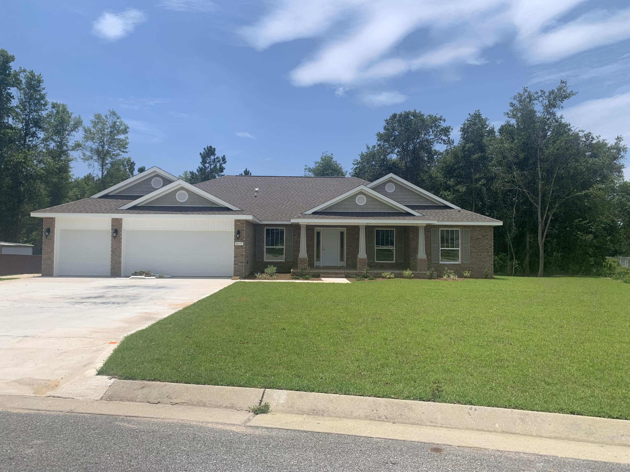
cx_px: 315
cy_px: 236
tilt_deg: +2.0
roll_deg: -0.6
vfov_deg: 53.1
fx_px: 473
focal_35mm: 26
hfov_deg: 67.3
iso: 25
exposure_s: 1/4098
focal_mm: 4.25
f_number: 1.8
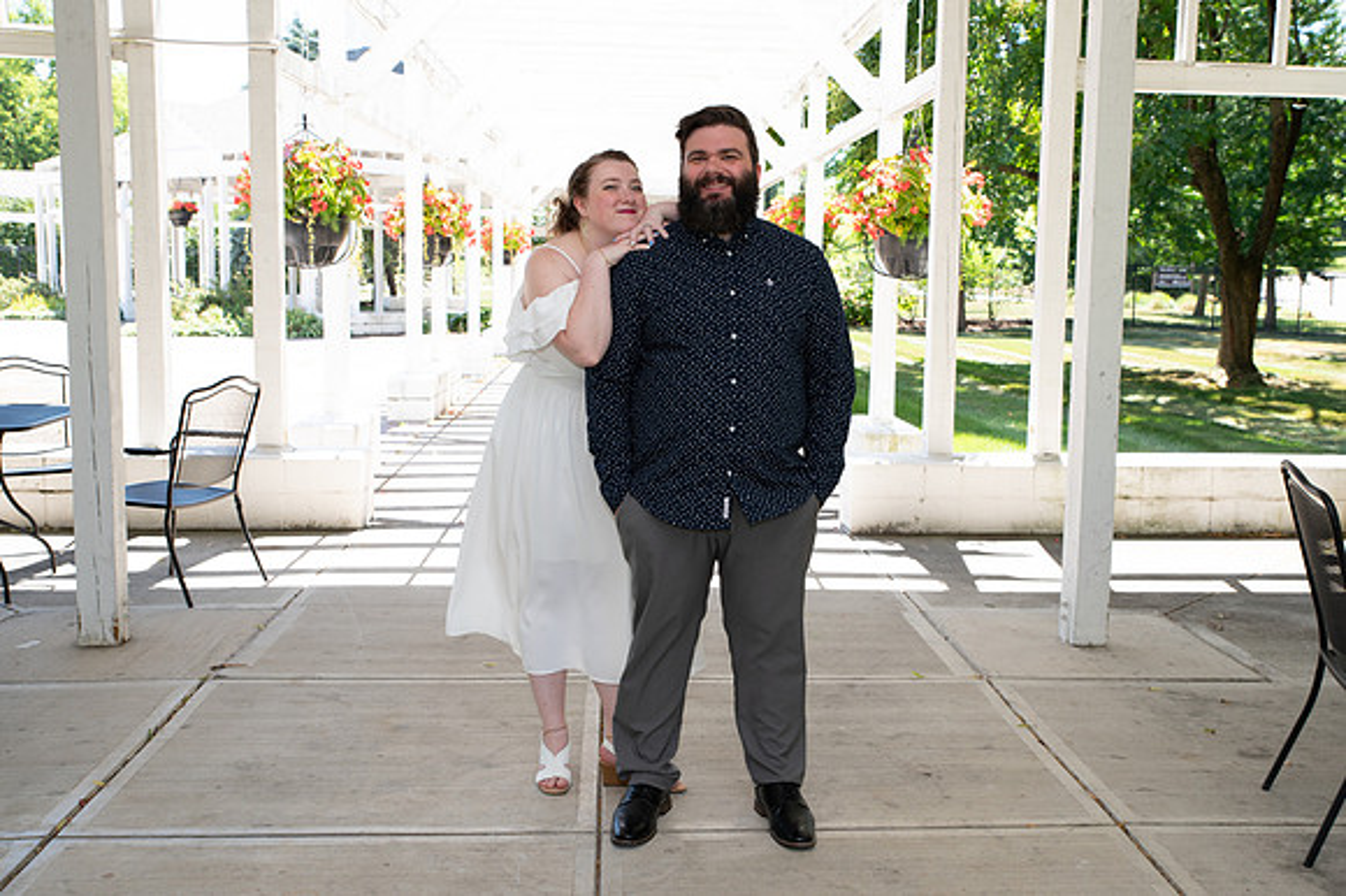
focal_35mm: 39
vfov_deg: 34.1
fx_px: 1458
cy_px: 431
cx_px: 723
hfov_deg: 49.5
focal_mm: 36
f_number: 5
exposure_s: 1/160
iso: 250
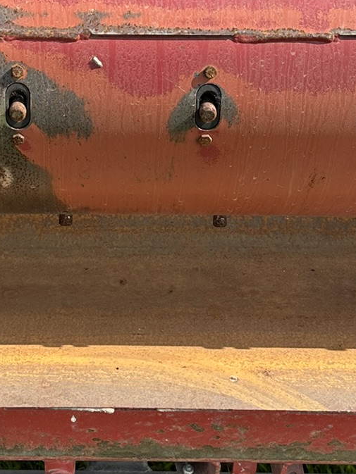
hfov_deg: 20.0
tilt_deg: -28.6
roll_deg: -1.0
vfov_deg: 26.6
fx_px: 1001
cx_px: 73
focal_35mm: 73
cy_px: 195
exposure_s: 1/1374
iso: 80
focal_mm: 6.86
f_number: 1.78
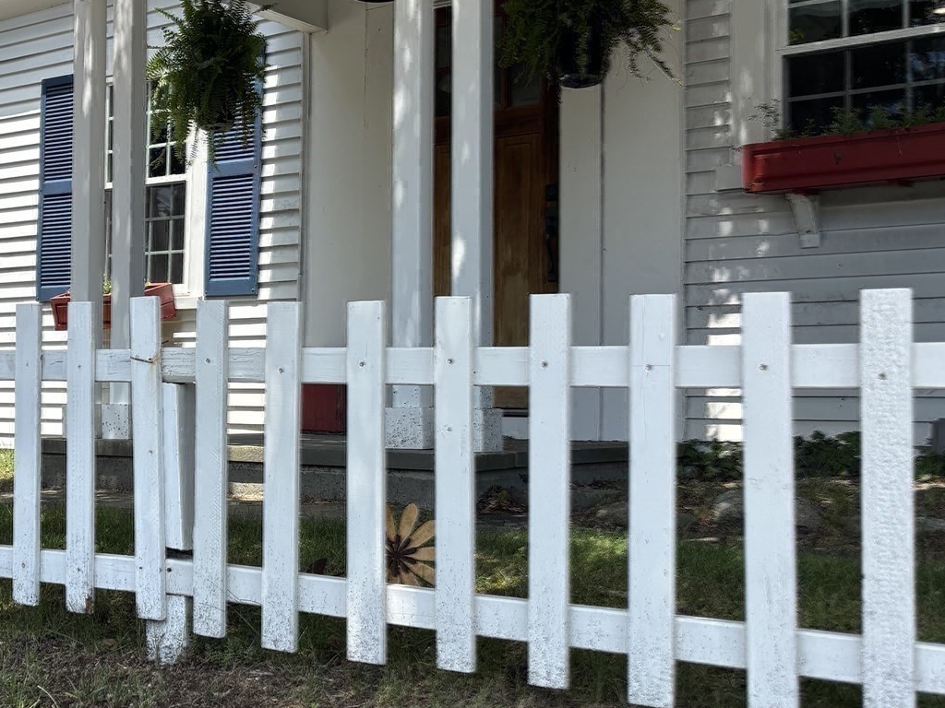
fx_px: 1420
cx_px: 127
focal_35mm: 52
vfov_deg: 28.0
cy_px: 306
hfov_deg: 35.1
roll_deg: -0.7
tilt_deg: +3.3
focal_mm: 5.96
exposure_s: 1/1695
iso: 50
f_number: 1.6
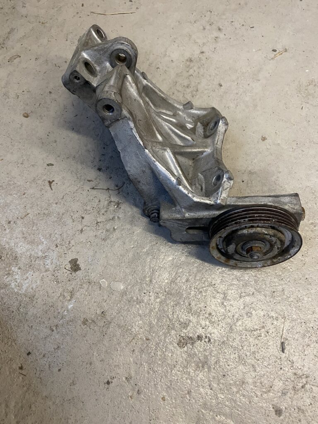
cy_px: 212
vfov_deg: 67.3
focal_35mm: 26
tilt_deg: -72.0
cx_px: 159
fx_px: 318
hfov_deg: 53.1
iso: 320
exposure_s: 1/50
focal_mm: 4.25
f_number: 1.8
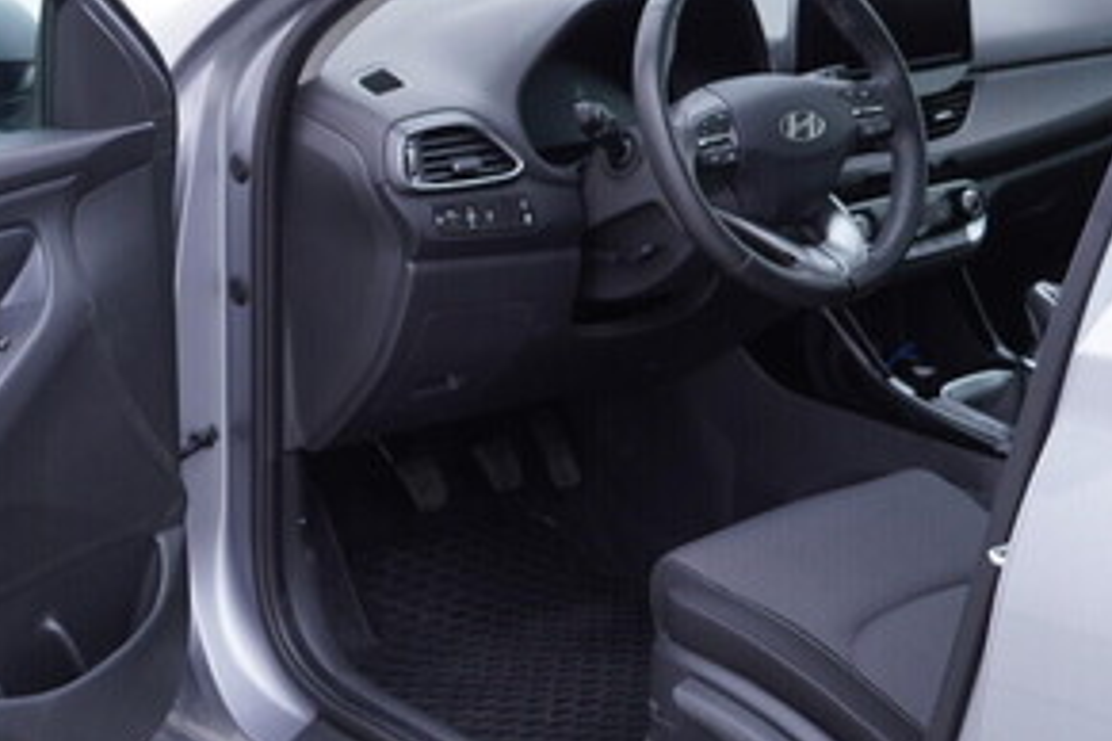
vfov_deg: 20.0
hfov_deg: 29.2
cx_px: 287
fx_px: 2100
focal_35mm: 68
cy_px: 357
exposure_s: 1/50
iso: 125
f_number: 3.2
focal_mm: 24
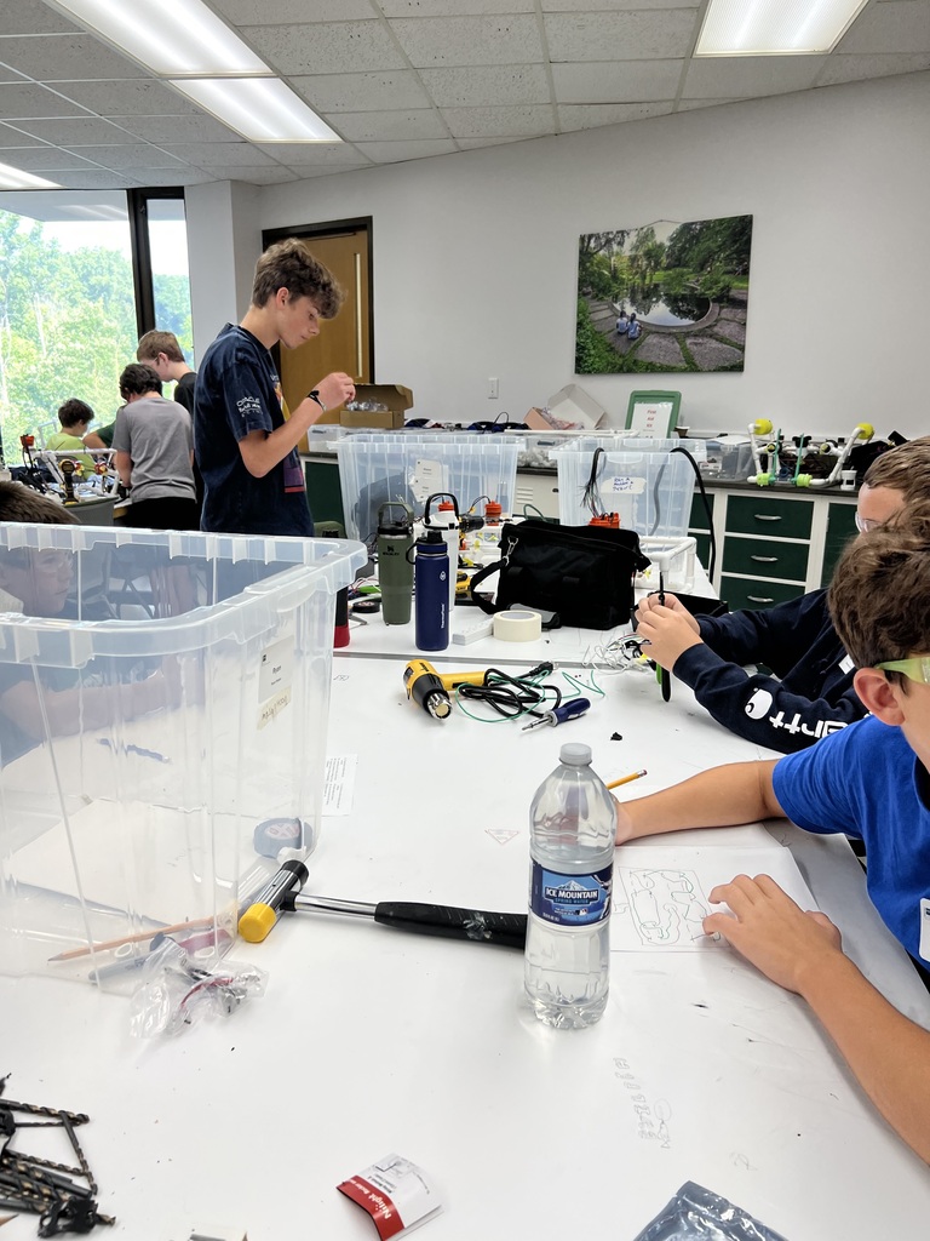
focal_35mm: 26
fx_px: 931
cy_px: 620
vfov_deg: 67.3
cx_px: 465
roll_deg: +0.0
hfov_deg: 53.1
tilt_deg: -14.7
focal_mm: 5.7
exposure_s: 1/120
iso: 50
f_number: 1.5
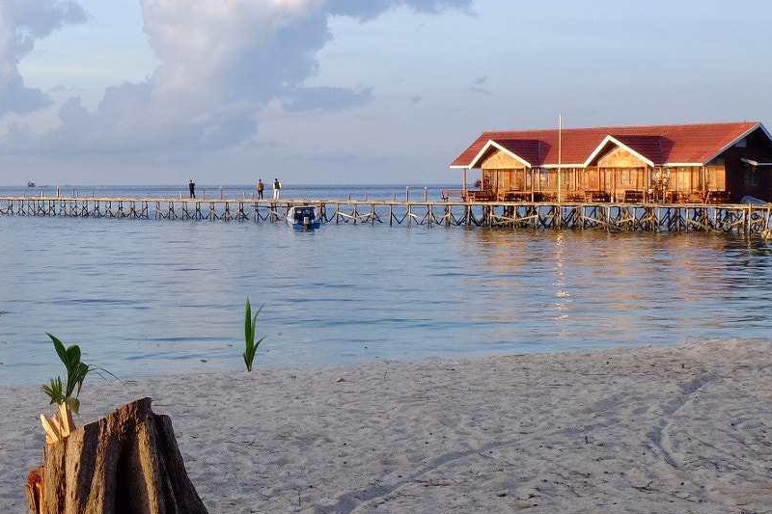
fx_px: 1629
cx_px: 5
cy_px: 168
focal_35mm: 76
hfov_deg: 25.4
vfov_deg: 17.9
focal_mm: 25.4
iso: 200
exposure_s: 1/10
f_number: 22
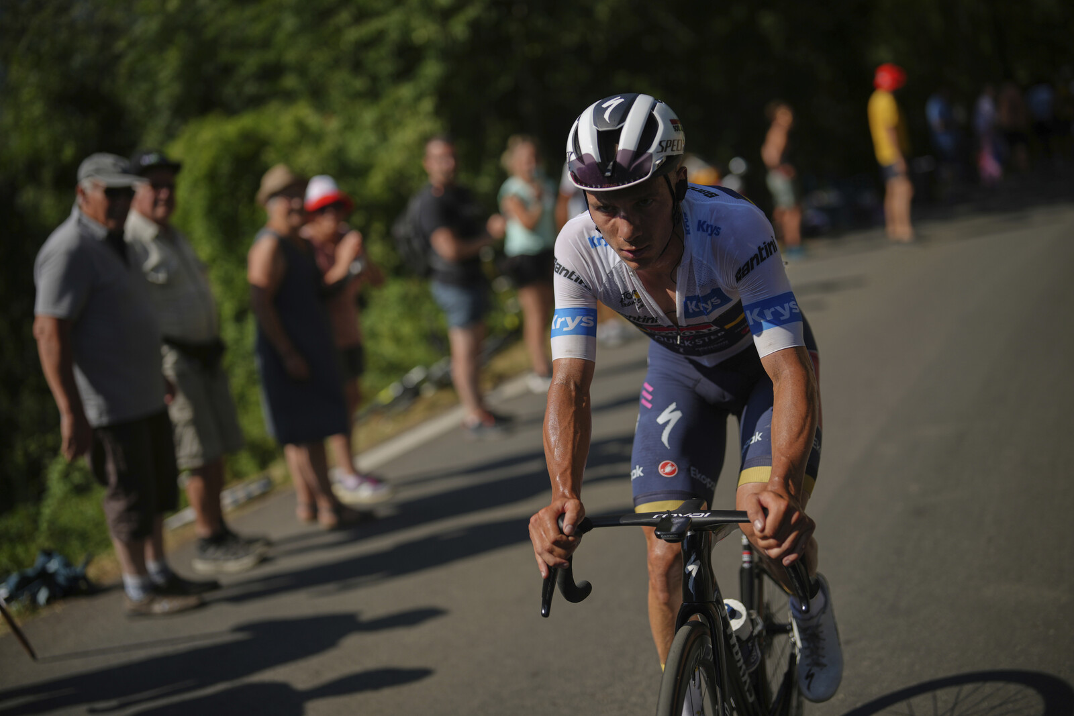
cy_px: 358
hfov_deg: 39.6
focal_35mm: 50
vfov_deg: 27.0
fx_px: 1492
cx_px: 537
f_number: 1.4
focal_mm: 50
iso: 80
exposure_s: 1/10000
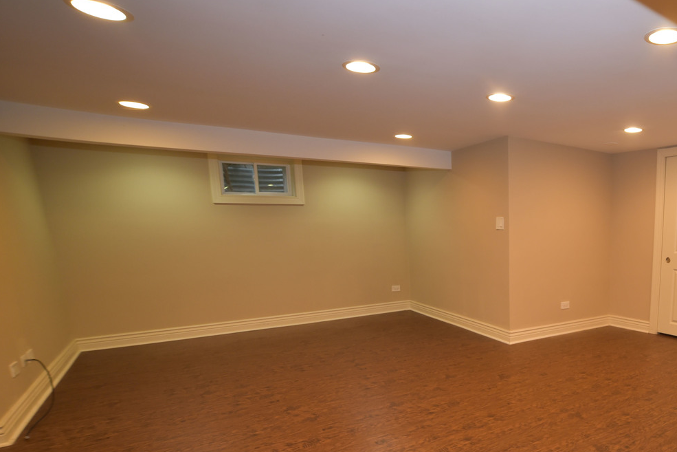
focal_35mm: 23
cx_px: 536
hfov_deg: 69.1
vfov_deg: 53.2
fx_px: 433
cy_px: 325
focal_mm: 14
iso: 800
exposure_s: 1/60
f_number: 4
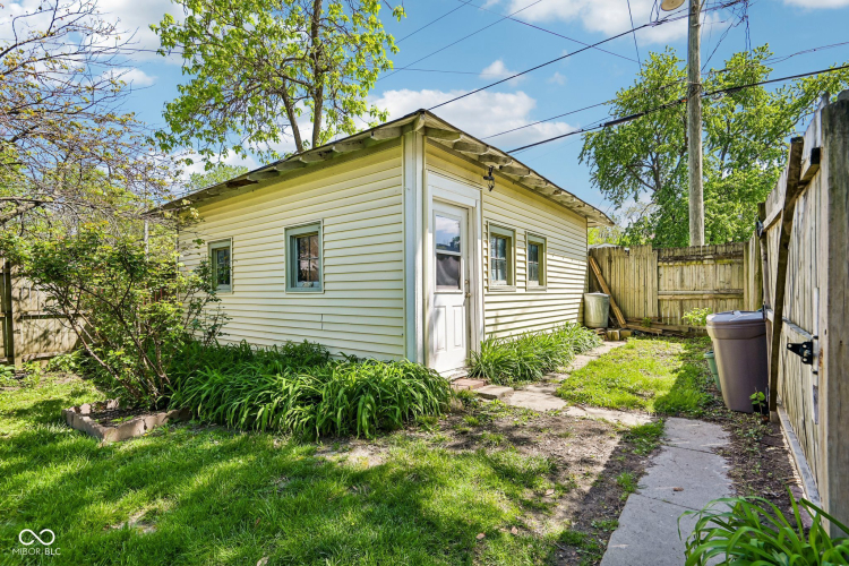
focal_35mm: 16
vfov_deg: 73.7
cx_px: 424
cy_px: 283
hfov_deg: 96.7
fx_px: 377
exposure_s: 1/200
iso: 100
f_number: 8
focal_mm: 16
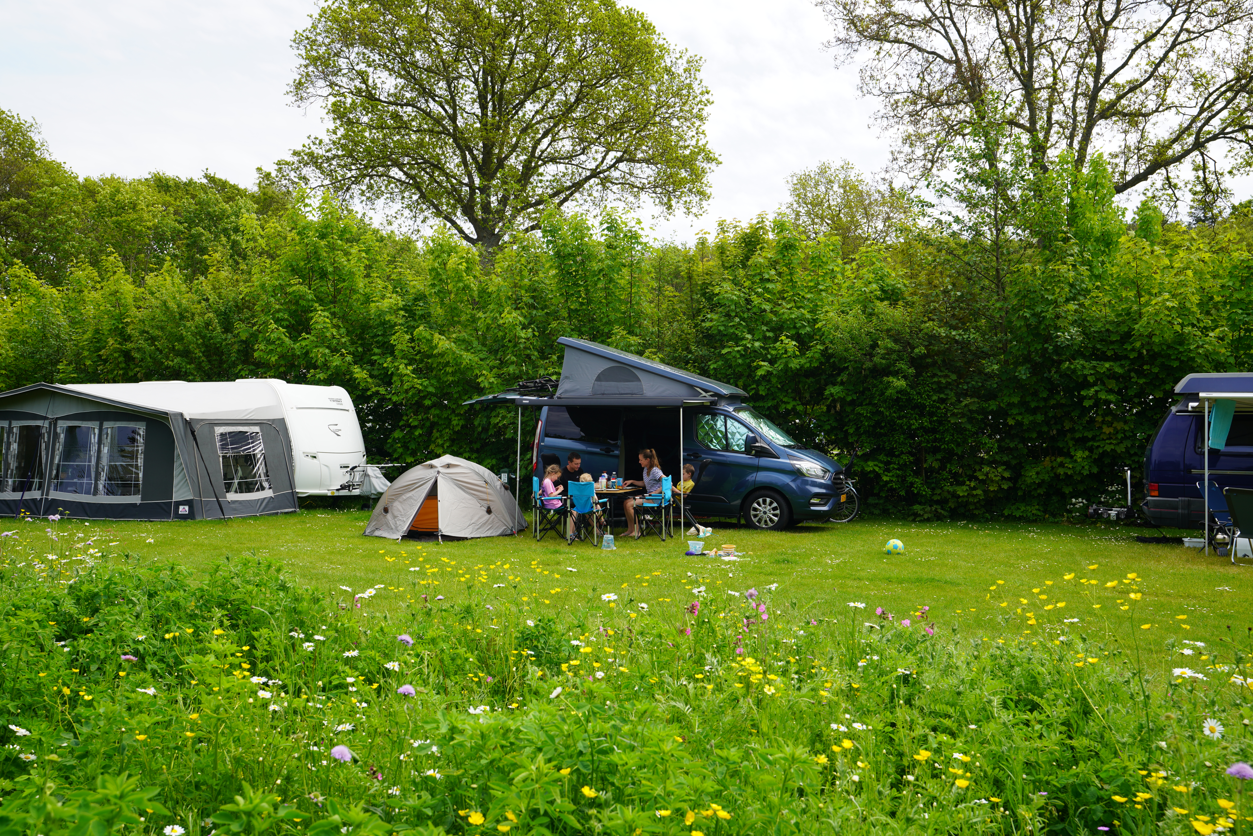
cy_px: 418
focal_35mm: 35
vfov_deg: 37.9
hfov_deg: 54.4
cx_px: 626
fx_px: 1218
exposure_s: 1/125
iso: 100
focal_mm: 35
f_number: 8
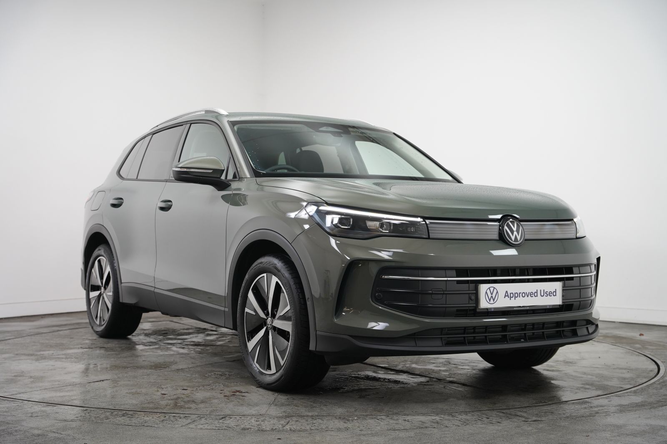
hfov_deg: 39.4
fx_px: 931
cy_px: 222
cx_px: 334
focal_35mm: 50
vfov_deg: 26.8
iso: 1600
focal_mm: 50.3
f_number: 4
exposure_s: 1/160
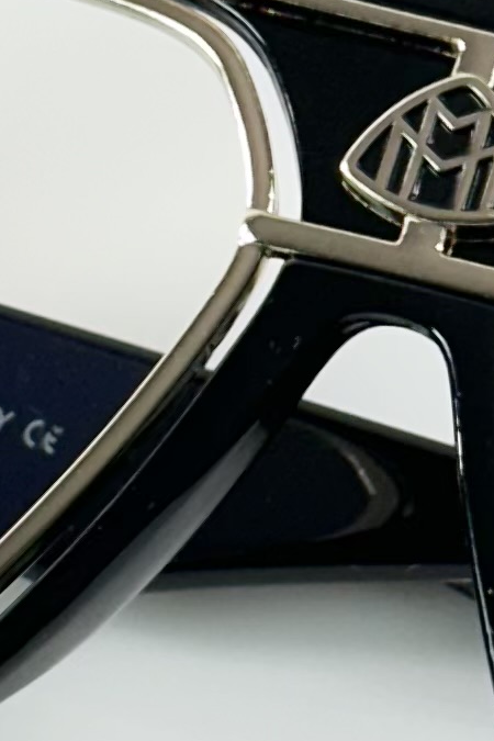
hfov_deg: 4.6
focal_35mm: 298
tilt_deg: -51.4
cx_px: 378
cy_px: 494
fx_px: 6133
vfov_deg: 6.9
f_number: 1.78
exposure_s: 1/100
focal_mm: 6.86
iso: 64
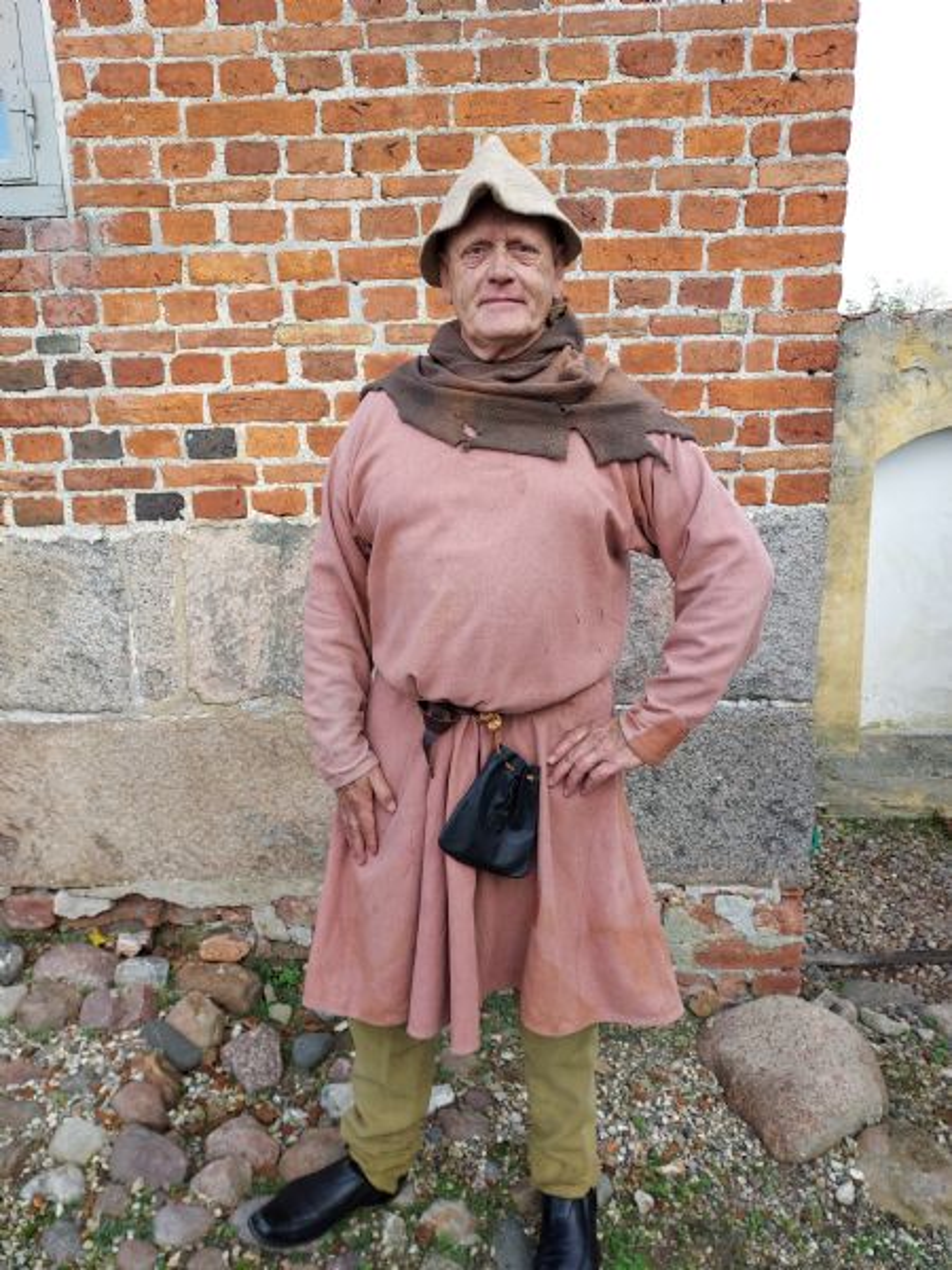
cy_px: 635
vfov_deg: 71.6
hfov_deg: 56.8
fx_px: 880
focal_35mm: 24
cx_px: 476
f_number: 1.8
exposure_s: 1/143
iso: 40
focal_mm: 4.6
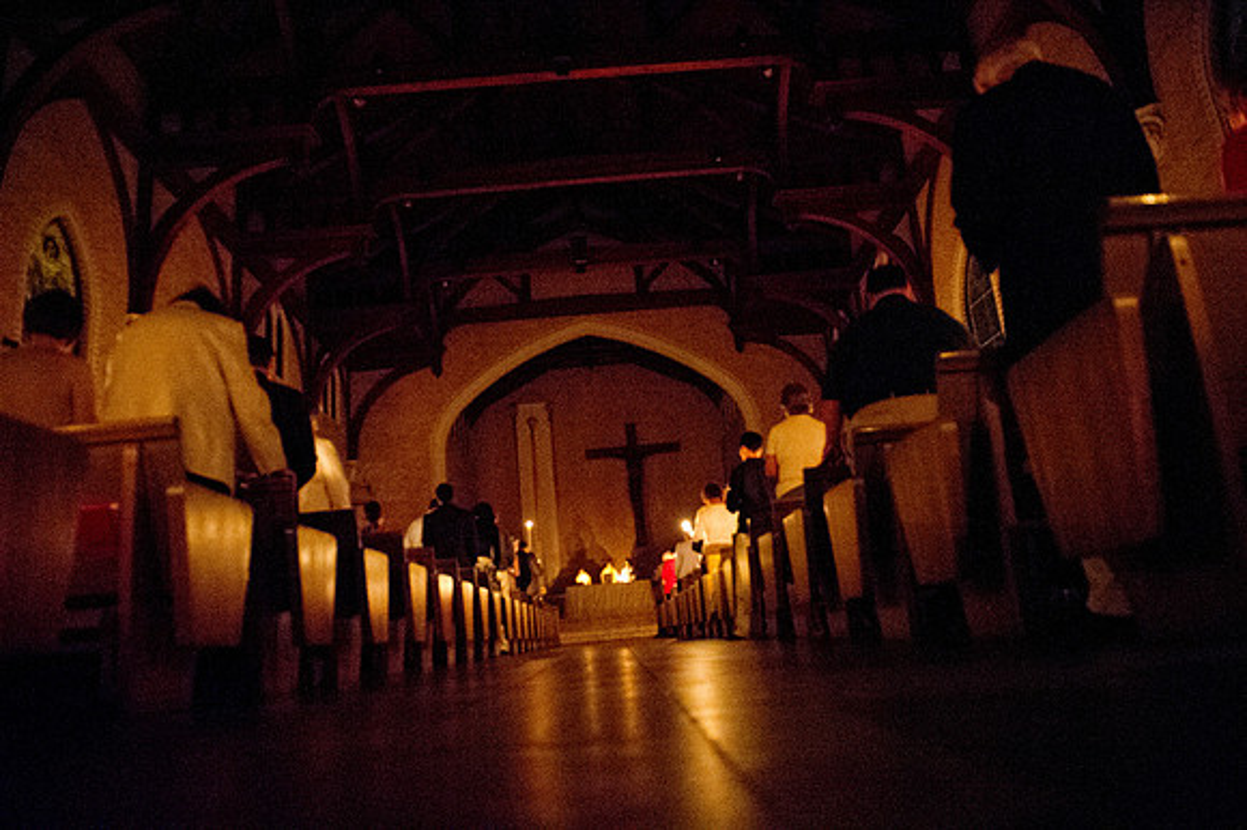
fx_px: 831
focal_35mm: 24
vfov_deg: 53.1
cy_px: 415
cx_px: 624
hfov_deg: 73.8
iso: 12800
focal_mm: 24
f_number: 2.8
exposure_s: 1/25
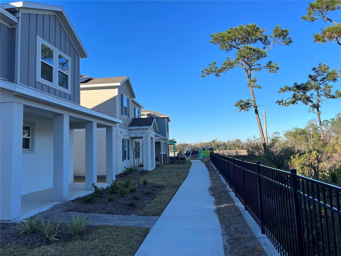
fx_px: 256
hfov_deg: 67.3
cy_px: 128
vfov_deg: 53.1
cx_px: 170
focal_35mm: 26
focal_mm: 5.7
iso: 50
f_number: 1.5
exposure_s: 1/2571
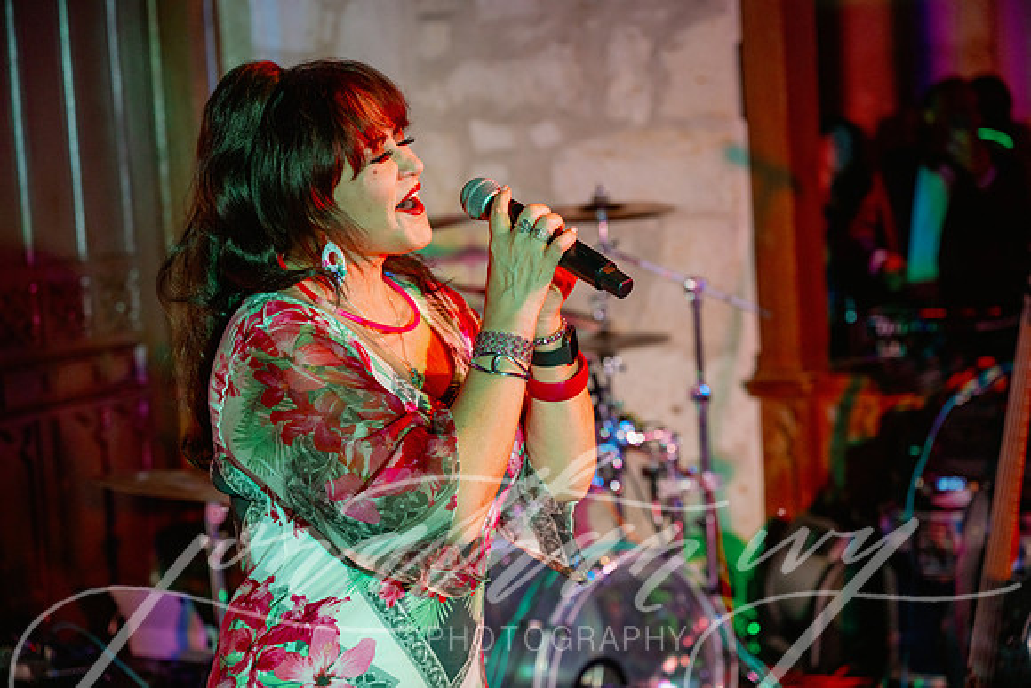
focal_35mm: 70
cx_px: 516
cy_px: 344
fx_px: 2005
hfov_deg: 28.8
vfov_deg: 19.5
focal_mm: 70
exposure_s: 1/160
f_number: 3.5
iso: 1000
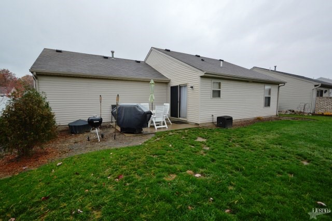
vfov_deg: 77.3
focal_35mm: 15
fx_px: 138
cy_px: 110
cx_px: 166
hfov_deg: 100.4
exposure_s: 1/125
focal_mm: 10
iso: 220
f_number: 5.6
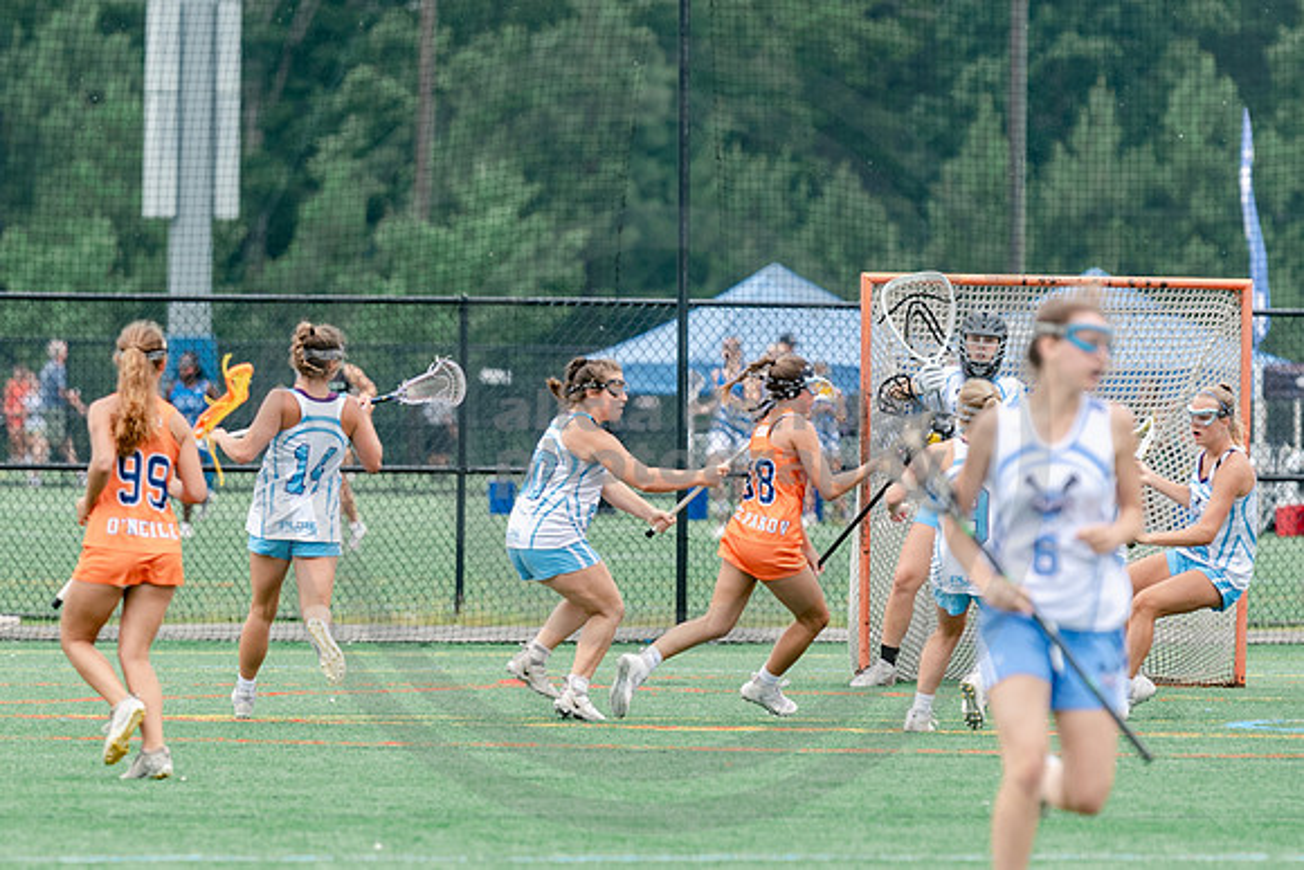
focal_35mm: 509
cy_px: 650
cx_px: 691
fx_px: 18457
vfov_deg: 2.7
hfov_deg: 4.0
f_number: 3.2
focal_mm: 200
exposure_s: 1/640
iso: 250
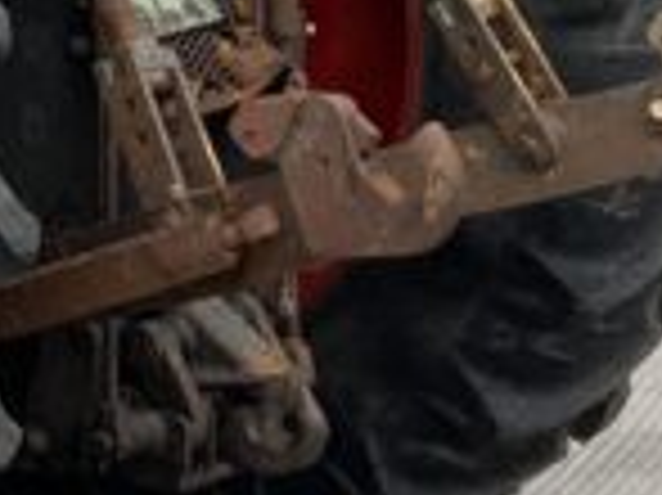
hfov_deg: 9.4
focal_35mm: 202
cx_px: -441
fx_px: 3860
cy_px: -436
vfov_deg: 7.1
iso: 16
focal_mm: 3
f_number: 1.8
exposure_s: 1/700
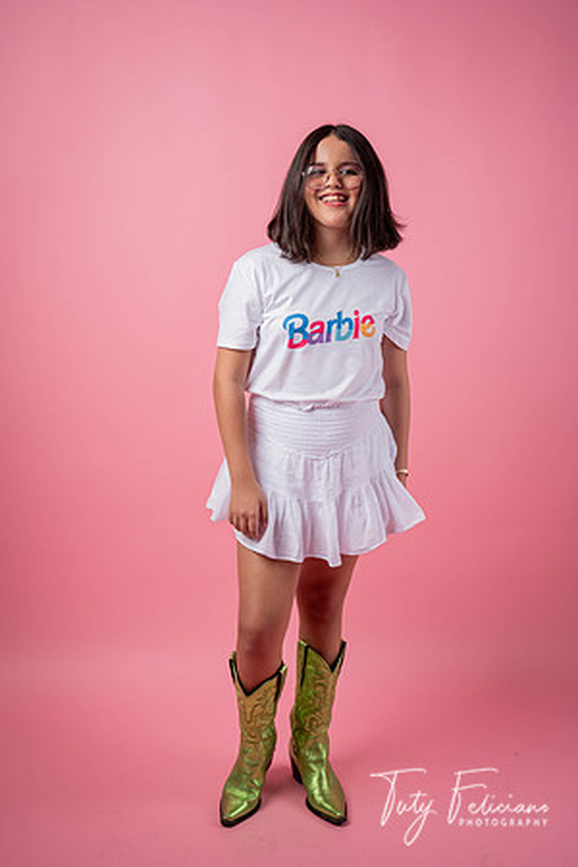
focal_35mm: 46
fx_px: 1108
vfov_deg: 42.7
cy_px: 434
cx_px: 289
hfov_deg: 29.2
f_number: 6.3
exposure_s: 1/160
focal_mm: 46
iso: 250
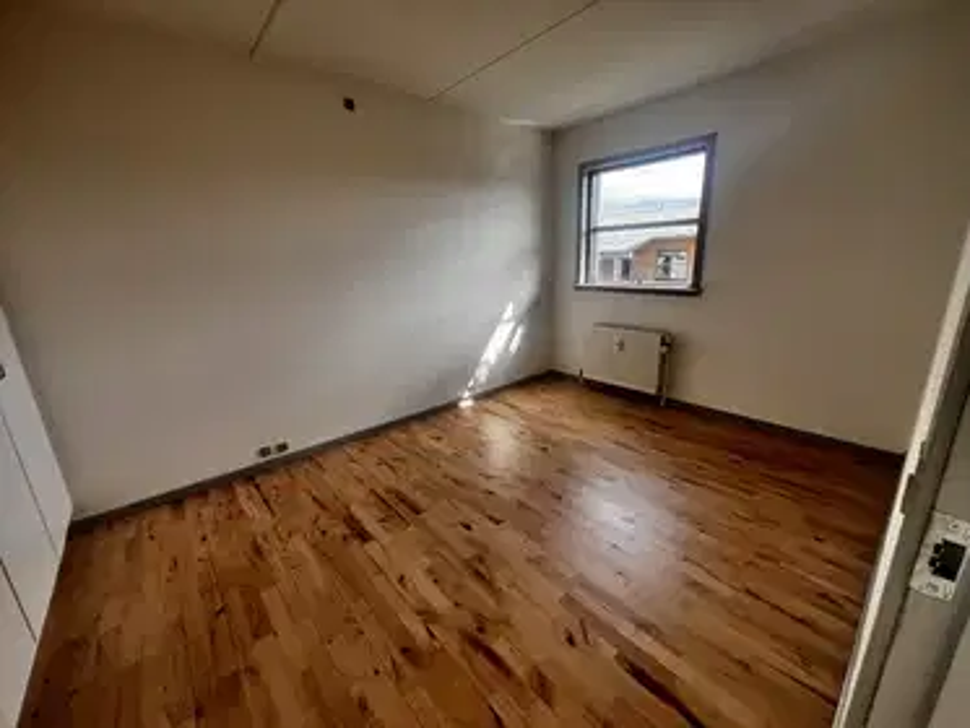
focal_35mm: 13
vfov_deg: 89.9
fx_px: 364
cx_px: 485
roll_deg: +2.0
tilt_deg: -15.0
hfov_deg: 106.2
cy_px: 364
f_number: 1.8
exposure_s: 1/153
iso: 32
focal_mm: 1.57
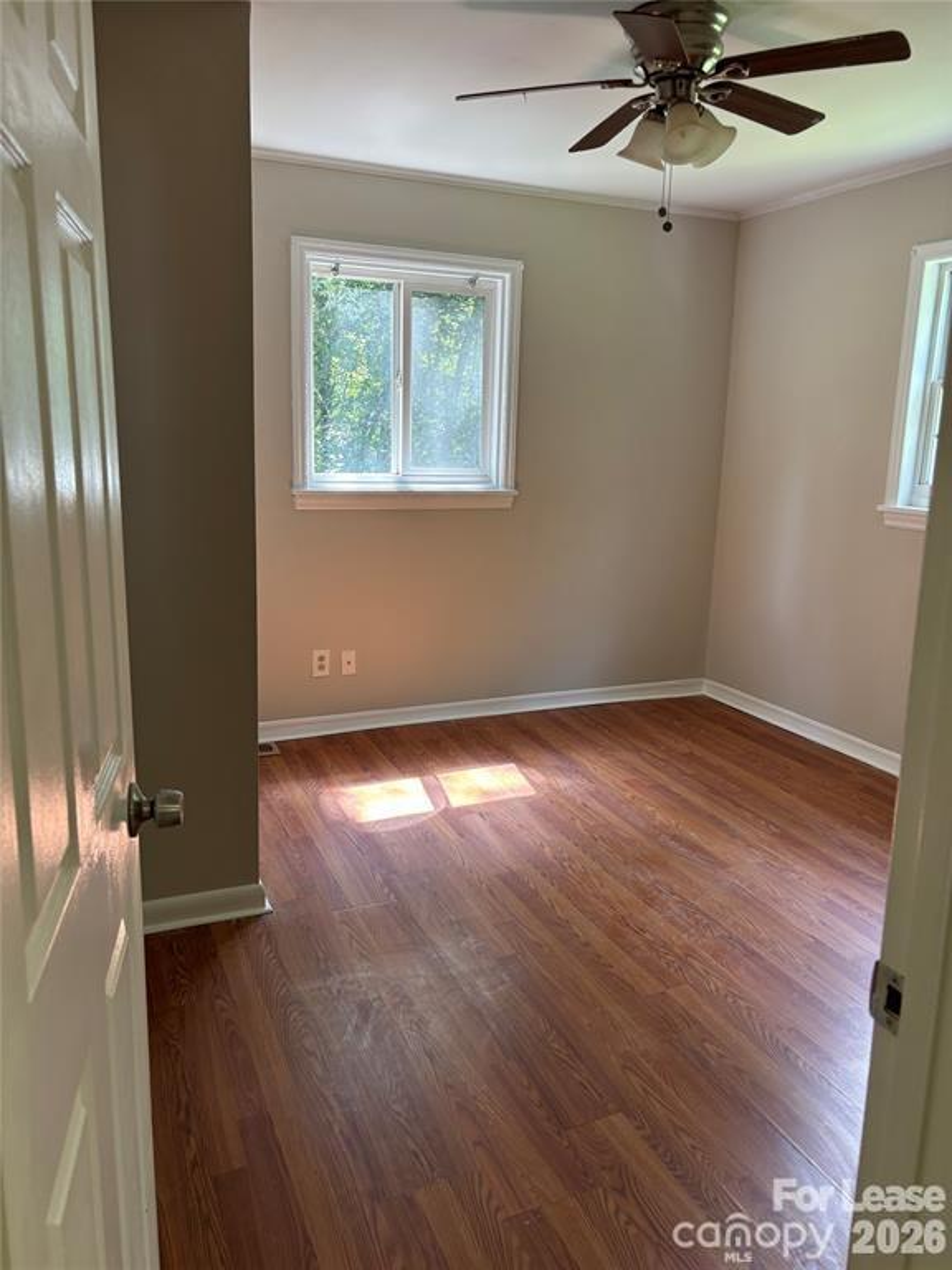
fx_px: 953
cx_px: 476
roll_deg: -3.4
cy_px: 635
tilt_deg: -12.7
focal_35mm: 26
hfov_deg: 53.1
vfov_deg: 67.3
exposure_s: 1/60
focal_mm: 5.96
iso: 100
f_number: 1.6
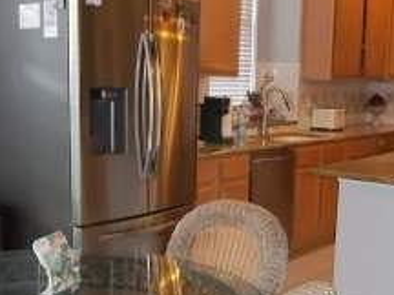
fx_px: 683
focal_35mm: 60
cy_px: 211
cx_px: 230
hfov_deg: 32.1
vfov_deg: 24.2
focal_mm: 4.9
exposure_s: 1/30
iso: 320
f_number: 3.5
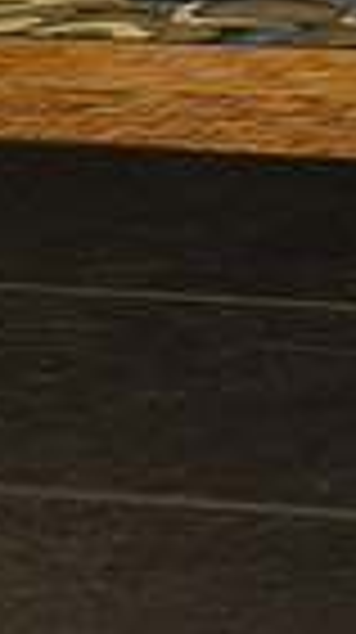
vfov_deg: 8.3
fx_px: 4343
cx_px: 1059
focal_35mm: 258
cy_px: -106
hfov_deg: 4.5
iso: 2500
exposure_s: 1/320
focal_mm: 60
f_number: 4
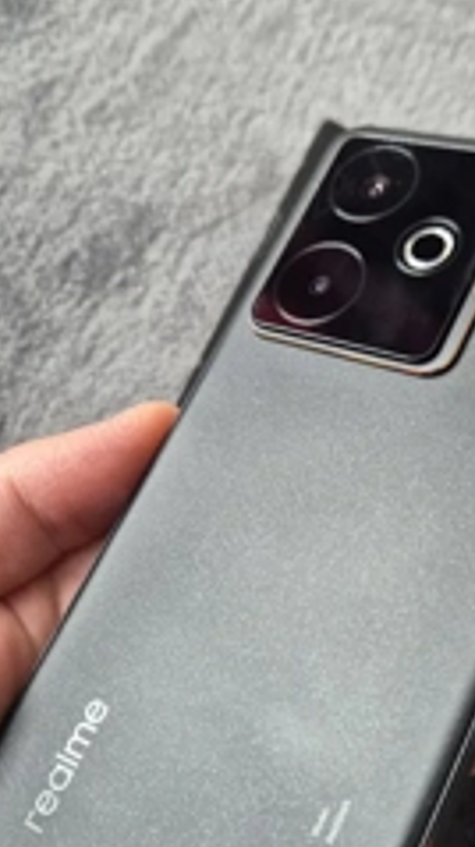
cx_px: 372
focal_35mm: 42
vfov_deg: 47.9
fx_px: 943
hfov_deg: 27.8
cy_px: 532
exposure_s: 1/120
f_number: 1.8
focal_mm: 5.4
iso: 800
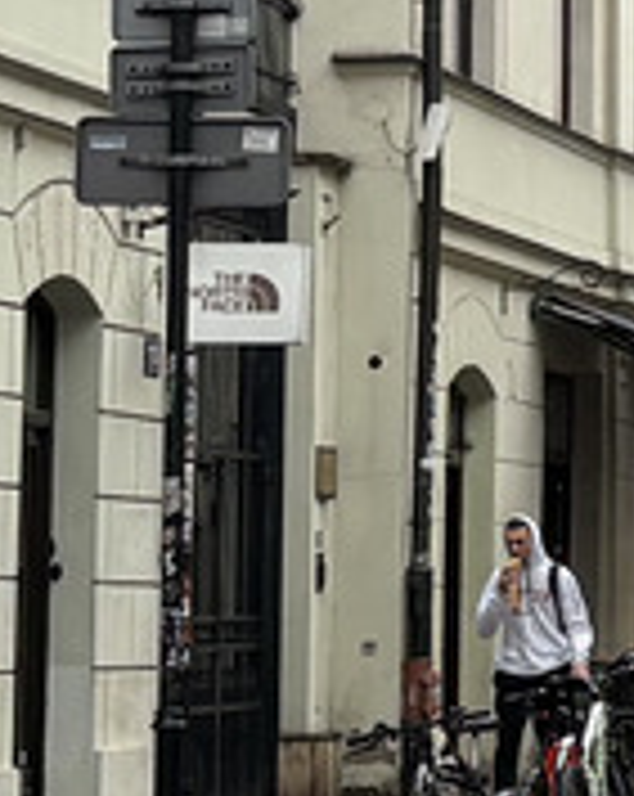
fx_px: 5409
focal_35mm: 230
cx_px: 1682
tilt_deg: +8.1
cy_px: -121
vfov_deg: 8.3
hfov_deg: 6.3
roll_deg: +1.3
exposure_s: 1/1587
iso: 50
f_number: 1.6
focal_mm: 5.96
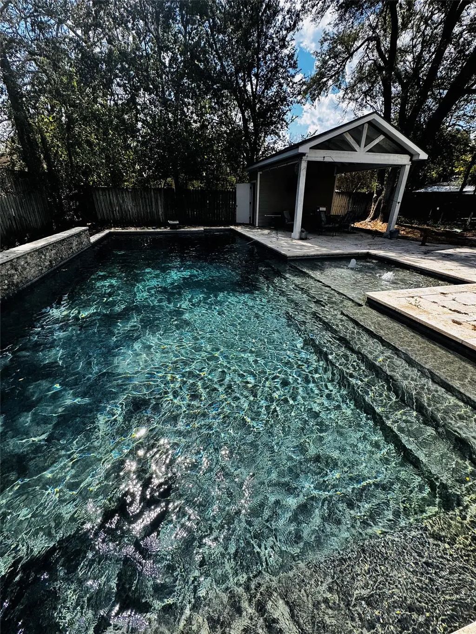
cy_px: 317
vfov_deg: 102.1
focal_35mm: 14
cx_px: 238
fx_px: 257
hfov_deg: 85.7
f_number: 2.2
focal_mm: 2.22
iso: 50
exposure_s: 1/1236
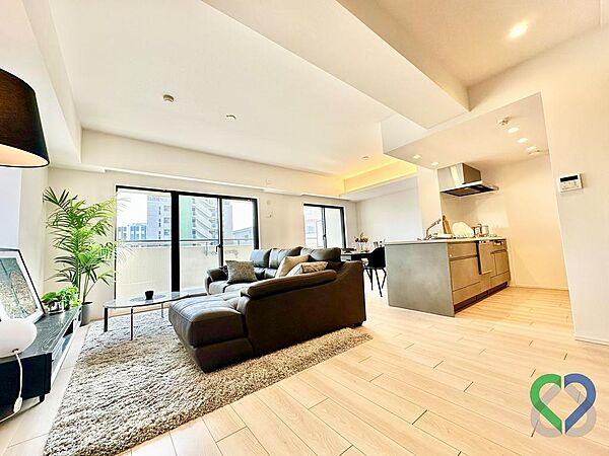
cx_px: 304
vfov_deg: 85.7
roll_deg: +3.9
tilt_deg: +5.3
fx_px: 246
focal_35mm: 14
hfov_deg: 102.1
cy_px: 228
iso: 40
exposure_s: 1/132
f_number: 2.2
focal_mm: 2.22
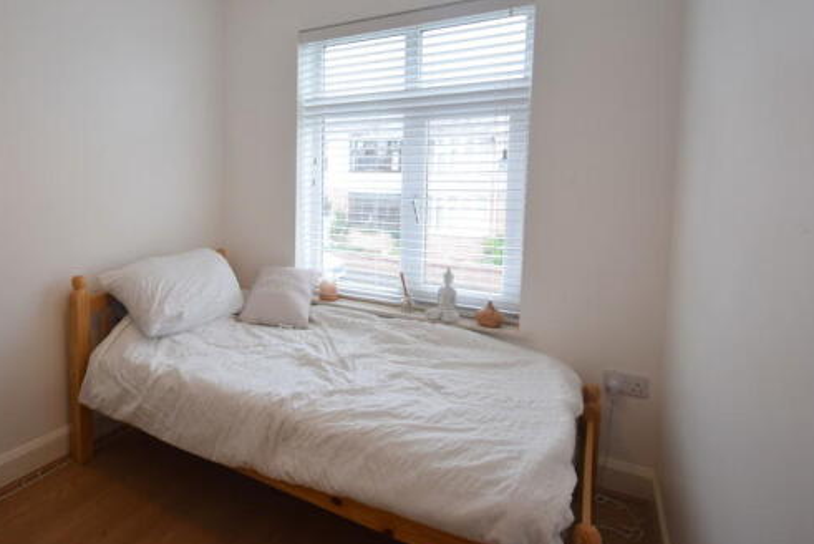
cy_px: 202
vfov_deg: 61.1
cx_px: 321
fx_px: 452
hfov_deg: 82.8
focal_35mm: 20
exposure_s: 1/125
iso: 400
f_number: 5.6
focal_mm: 10
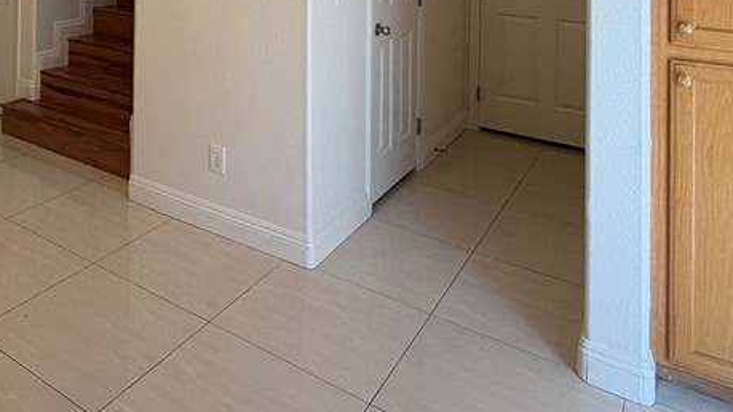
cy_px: -97
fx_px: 661
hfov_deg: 54.5
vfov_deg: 29.2
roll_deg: -0.2
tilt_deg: +1.2
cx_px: 158
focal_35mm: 34
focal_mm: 2.22
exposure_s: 1/120
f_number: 2.2
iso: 160
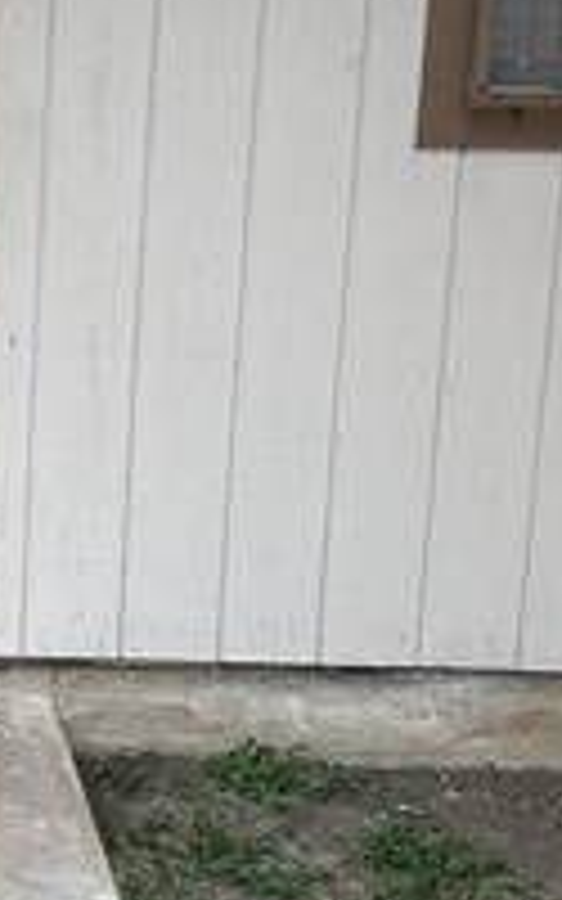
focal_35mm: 88
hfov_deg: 14.2
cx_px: -175
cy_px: 396
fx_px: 2157
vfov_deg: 23.5
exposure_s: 1/121
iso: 80
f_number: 1.5
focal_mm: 5.7
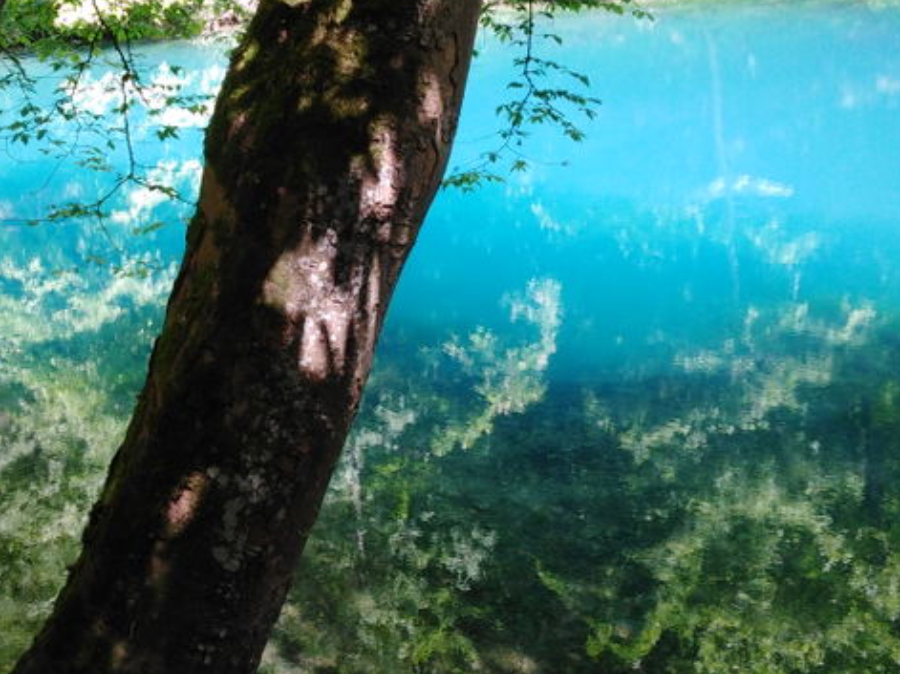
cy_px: 263
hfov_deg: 37.0
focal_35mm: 51
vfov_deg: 28.5
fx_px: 1326
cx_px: 281
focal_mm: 3.37
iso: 119
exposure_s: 1/120
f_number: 2.2
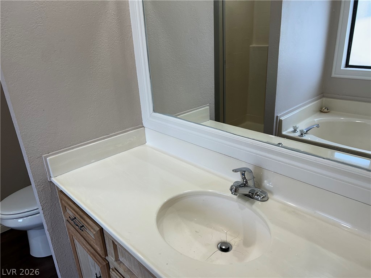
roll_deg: +3.3
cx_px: 186
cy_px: 139
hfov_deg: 67.3
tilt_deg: -21.0
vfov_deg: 53.1
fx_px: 279
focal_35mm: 26
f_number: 1.5
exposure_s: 1/120
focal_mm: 5.7
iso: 50
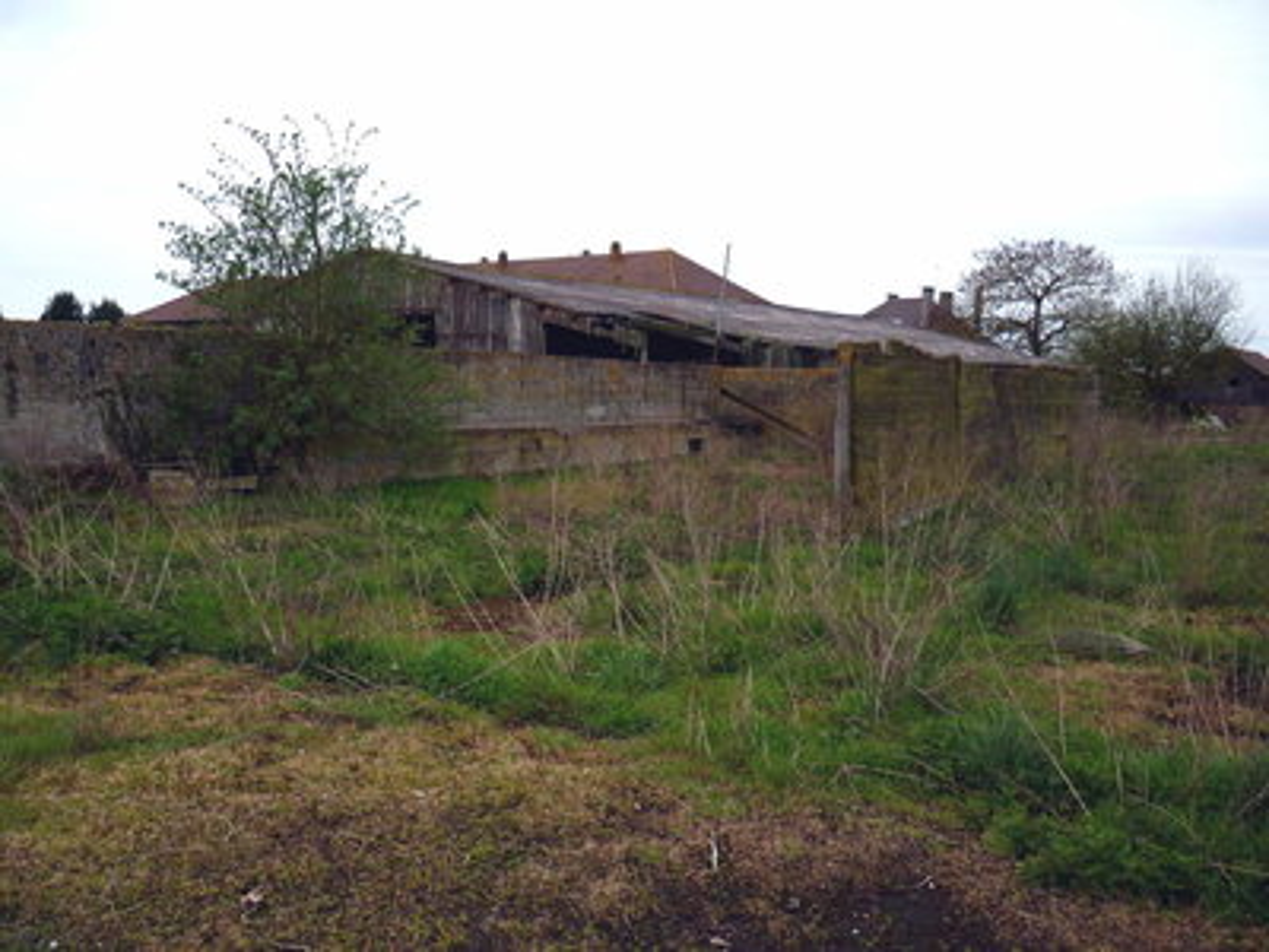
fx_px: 1136
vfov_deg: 45.4
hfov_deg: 58.4
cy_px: 476
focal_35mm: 31
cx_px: 634
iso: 80
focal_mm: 5.5
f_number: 2.8
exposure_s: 1/640
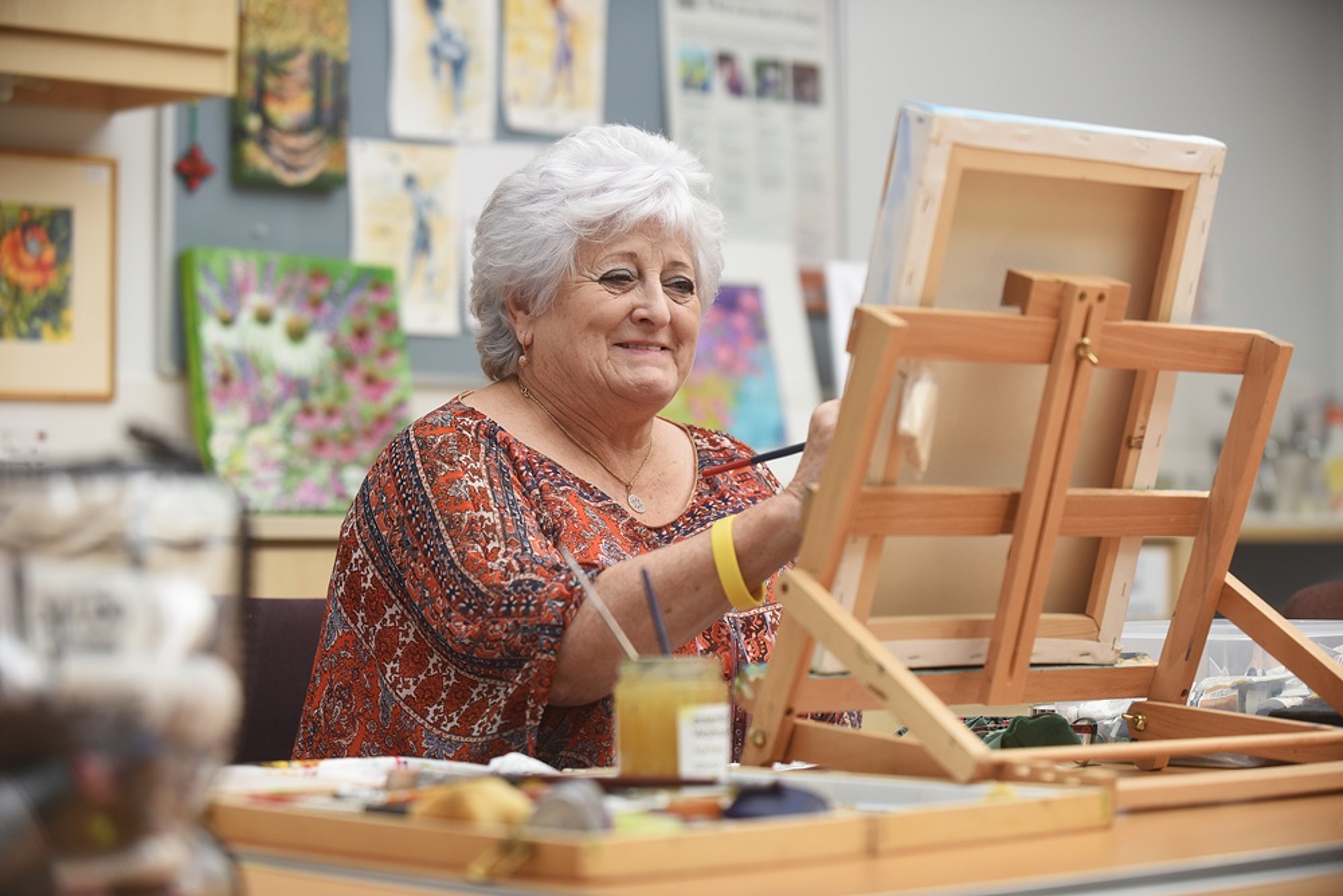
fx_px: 6156
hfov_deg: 12.5
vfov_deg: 8.3
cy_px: 448
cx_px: 672
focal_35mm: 165
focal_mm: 165
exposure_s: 1/400
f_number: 4
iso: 400
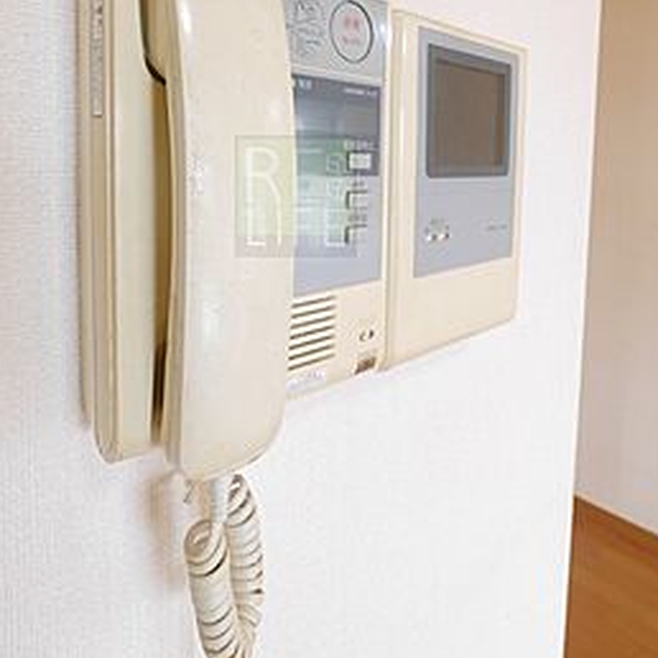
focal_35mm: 23
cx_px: 296
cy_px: 196
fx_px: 495
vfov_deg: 64.7
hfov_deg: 67.1
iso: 1000
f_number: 4
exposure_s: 1/60
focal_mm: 7
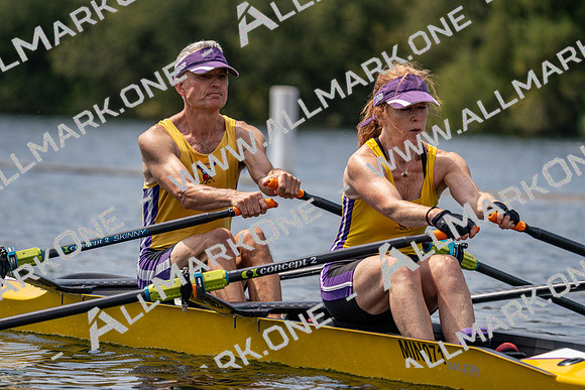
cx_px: 292
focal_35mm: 300
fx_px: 4876
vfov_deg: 4.6
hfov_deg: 6.9
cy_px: 195
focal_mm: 300
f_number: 5.6
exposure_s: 1/1600
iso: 200
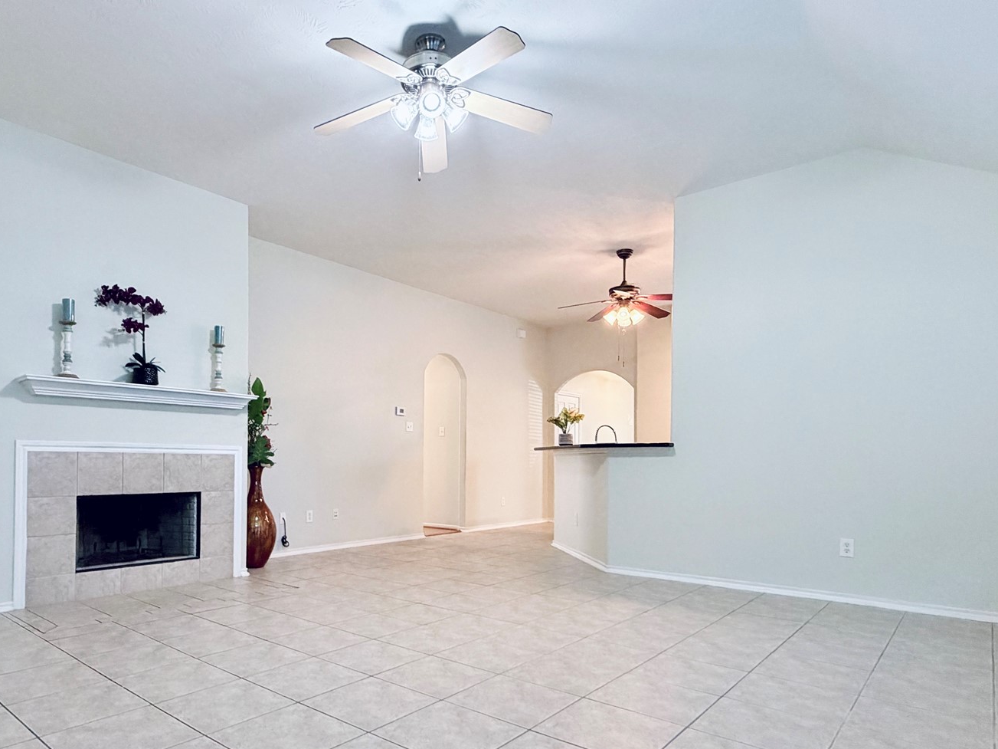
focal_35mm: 22
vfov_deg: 60.5
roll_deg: +0.9
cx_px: 407
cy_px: 454
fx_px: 634
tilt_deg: -0.2
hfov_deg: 75.7
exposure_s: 1/60
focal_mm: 2.22
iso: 250
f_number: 2.2
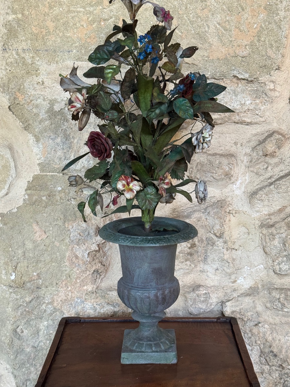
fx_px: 536
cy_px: 194
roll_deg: -2.8
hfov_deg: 30.3
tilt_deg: -10.5
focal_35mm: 48
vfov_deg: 39.7
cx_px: 145
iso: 200
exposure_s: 1/33
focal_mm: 6.76
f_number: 1.78
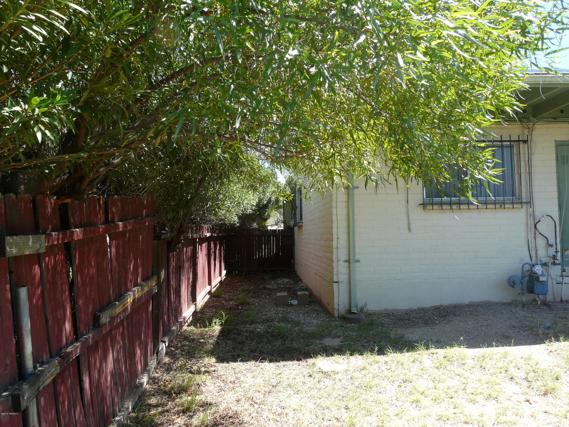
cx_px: 284
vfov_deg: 49.7
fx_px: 460
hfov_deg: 63.4
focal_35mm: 28
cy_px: 214
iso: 100
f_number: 4
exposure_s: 1/200
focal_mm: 4.6
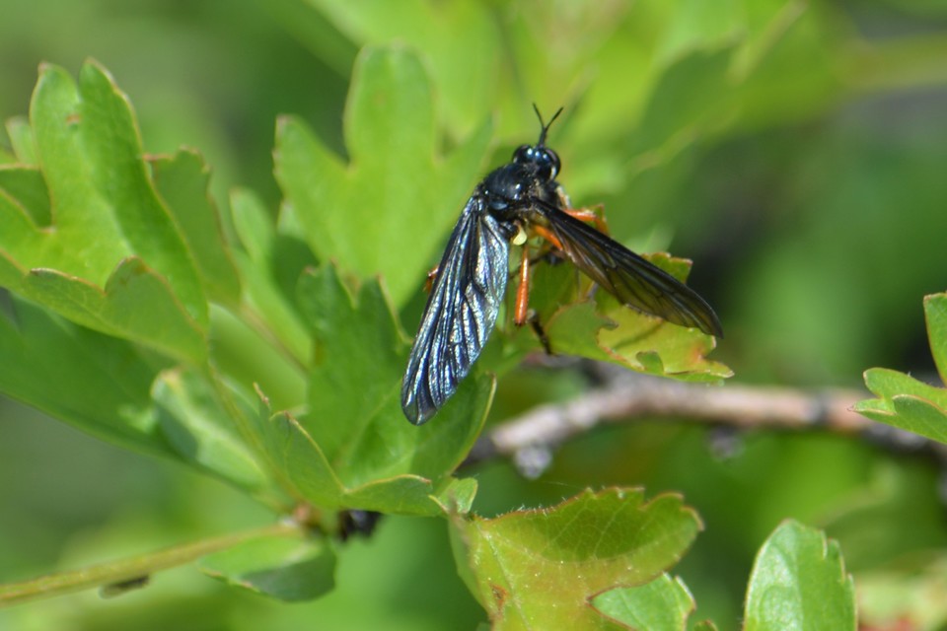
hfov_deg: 4.9
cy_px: 316
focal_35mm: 420
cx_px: 474
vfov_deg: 3.3
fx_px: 11047
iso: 100
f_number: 8
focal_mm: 280
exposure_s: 1/200
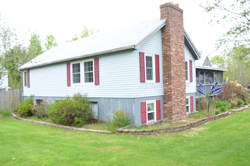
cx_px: 125
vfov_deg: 39.8
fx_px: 229
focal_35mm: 33
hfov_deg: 57.3
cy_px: 83
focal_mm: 22
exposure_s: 1/200
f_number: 7.1
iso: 800
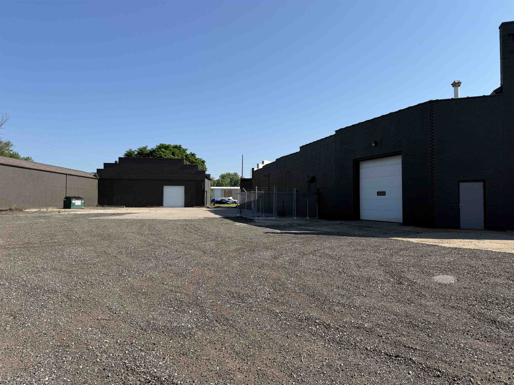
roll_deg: -0.6
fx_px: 356
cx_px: 257
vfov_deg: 56.8
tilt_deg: +2.6
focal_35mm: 24
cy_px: 192
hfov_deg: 71.6
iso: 80
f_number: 1.78
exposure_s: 1/3953
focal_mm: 6.76
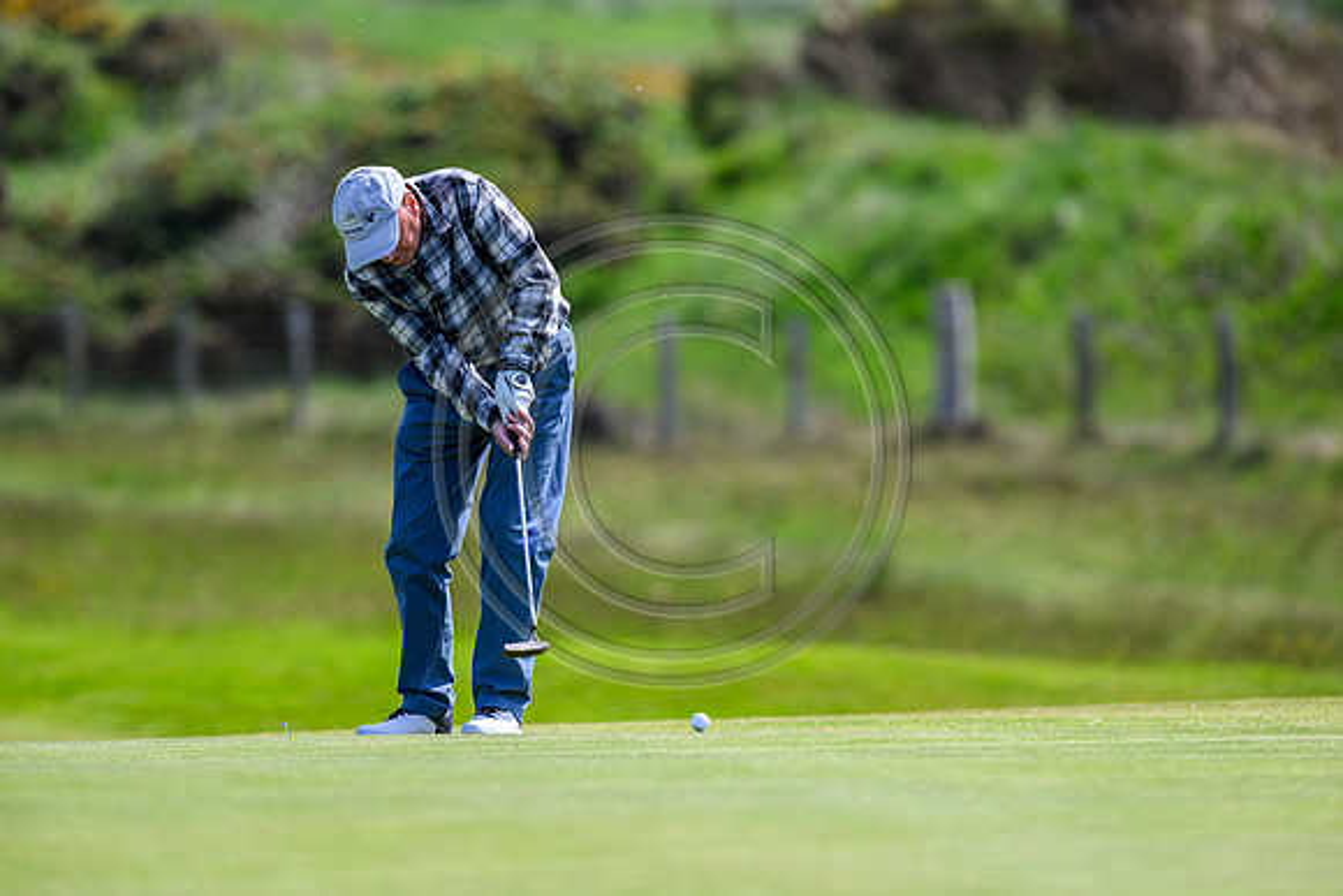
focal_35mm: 400
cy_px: 448
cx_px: 672
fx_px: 14925
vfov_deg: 3.4
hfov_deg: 5.2
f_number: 4
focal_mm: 400
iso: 500
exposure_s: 1/2500
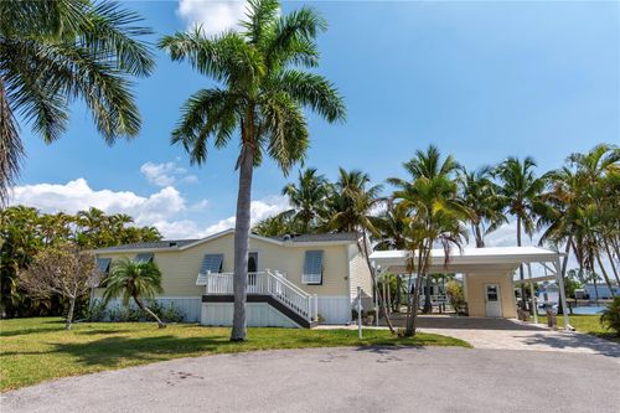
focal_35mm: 22
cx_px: 310
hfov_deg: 78.6
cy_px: 206
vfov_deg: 57.2
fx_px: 379
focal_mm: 22
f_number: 11
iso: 100
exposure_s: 1/500
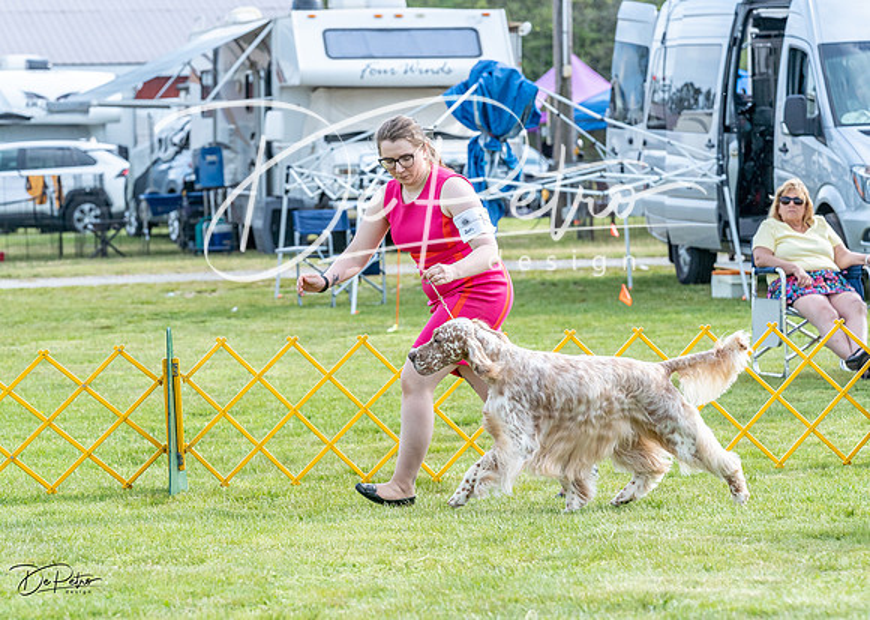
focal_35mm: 174
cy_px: 285
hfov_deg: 11.6
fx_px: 4292
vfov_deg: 8.3
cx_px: 386
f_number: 5.6
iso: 800
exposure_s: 1/1600
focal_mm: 136
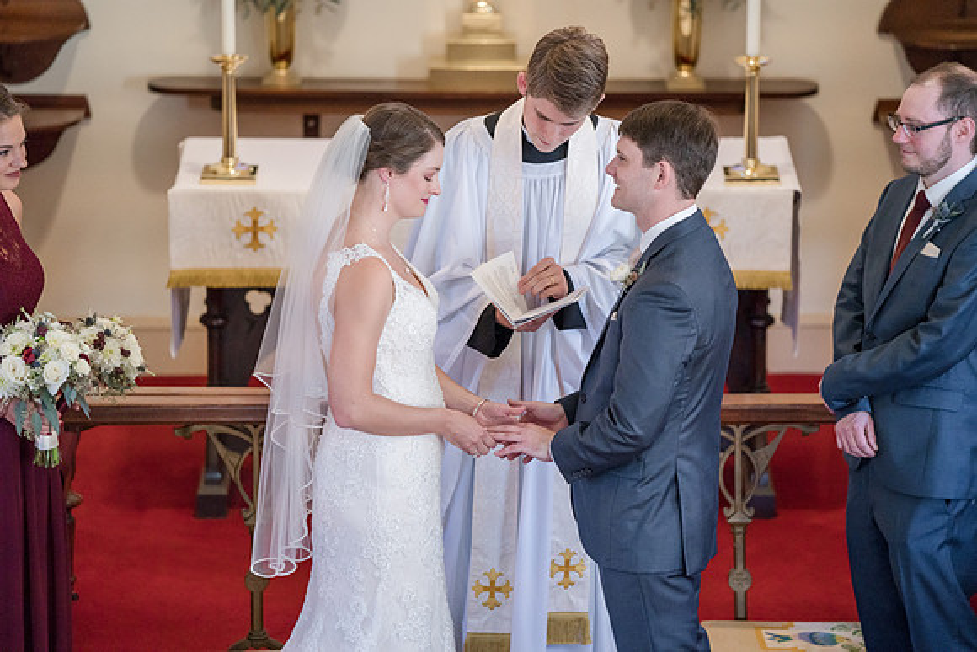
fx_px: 5429
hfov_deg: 10.3
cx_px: 488
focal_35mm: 200
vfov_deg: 6.9
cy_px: 326
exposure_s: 1/250
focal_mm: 200
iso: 2000
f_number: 3.2
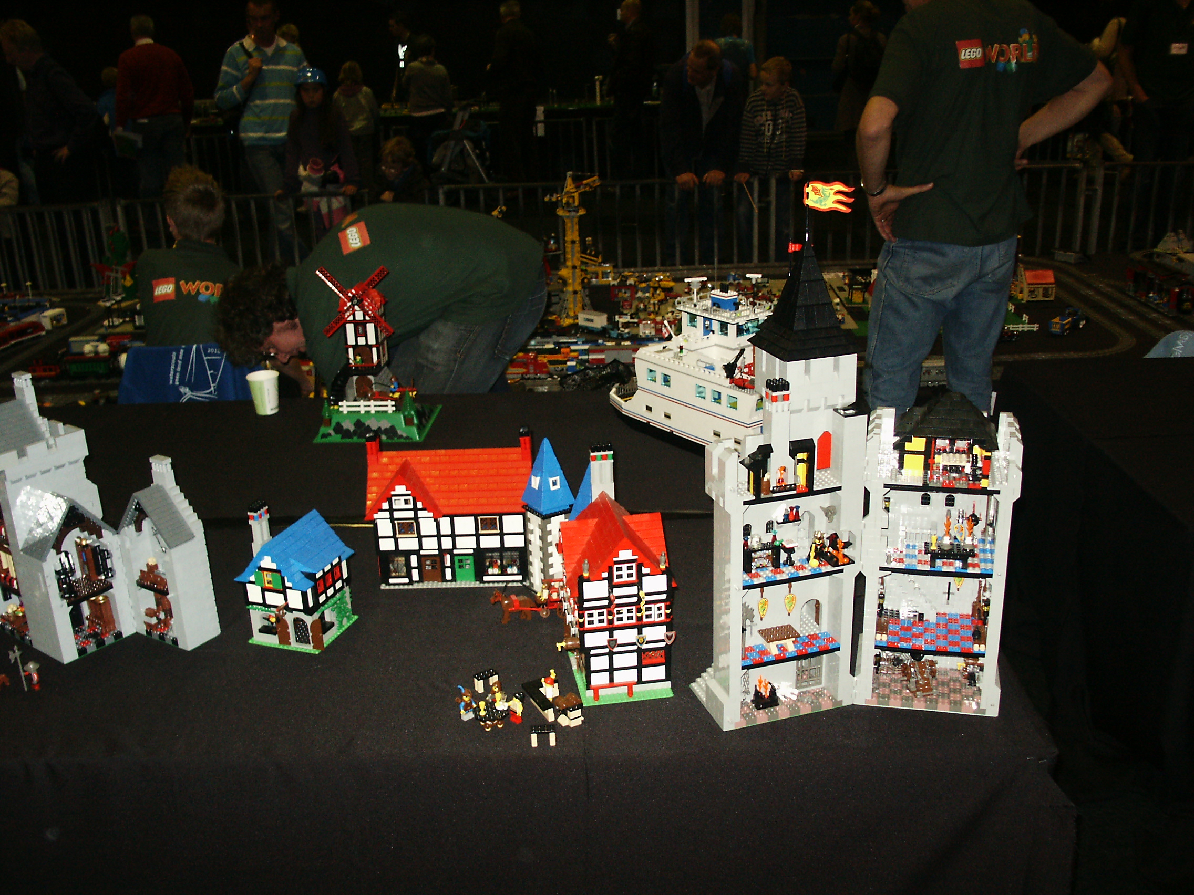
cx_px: 597
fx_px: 1207
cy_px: 448
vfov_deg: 40.7
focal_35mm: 35
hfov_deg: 52.6
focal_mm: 7.18
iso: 200
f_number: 3
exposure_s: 1/45
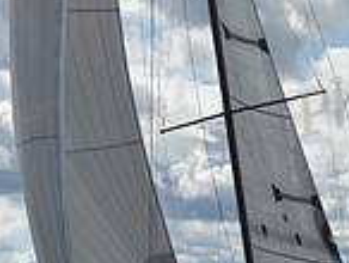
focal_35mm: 267
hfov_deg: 7.4
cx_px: 173
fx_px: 2696
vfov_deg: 5.6
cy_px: -14
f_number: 11
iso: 250
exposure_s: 1/1000
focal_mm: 70
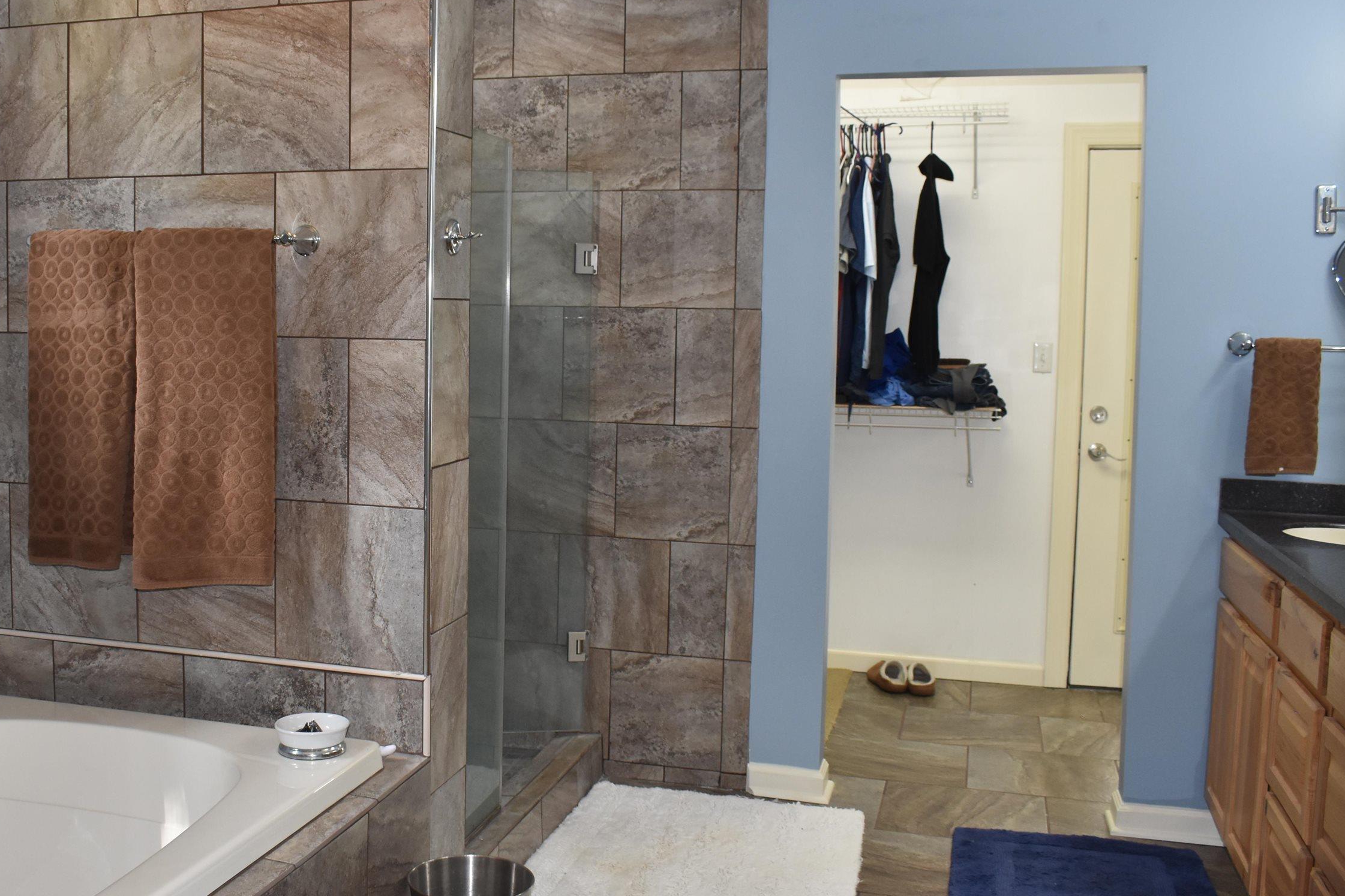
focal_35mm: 37
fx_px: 1382
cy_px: 416
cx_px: 500
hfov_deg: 51.3
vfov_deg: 35.9
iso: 800
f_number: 5
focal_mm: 18
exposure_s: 1/100
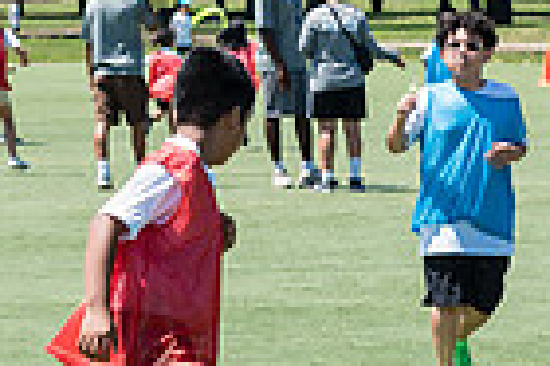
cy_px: 360
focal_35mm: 291
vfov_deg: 4.7
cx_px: 153
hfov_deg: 7.1
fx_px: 4441
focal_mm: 70
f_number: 5
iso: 200
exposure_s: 1/640
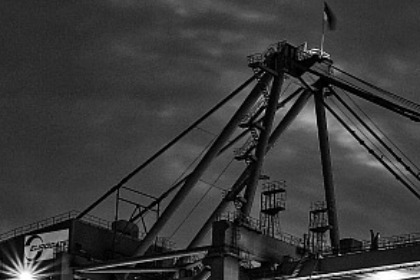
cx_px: 583
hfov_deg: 14.6
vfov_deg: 9.9
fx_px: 1551
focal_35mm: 133
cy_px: 452
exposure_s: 8
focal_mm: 38
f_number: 14
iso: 200
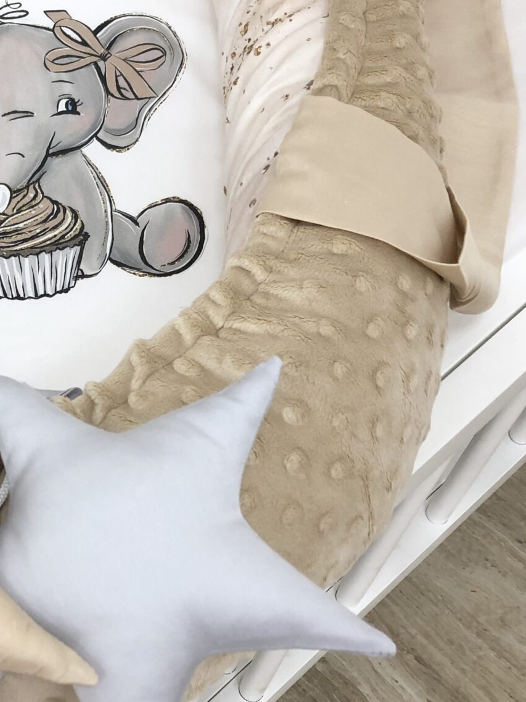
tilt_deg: -57.9
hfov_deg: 22.4
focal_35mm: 63
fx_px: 1277
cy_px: 407
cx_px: 6
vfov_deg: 30.7
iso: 32
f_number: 1.8
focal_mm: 3.99
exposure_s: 1/33
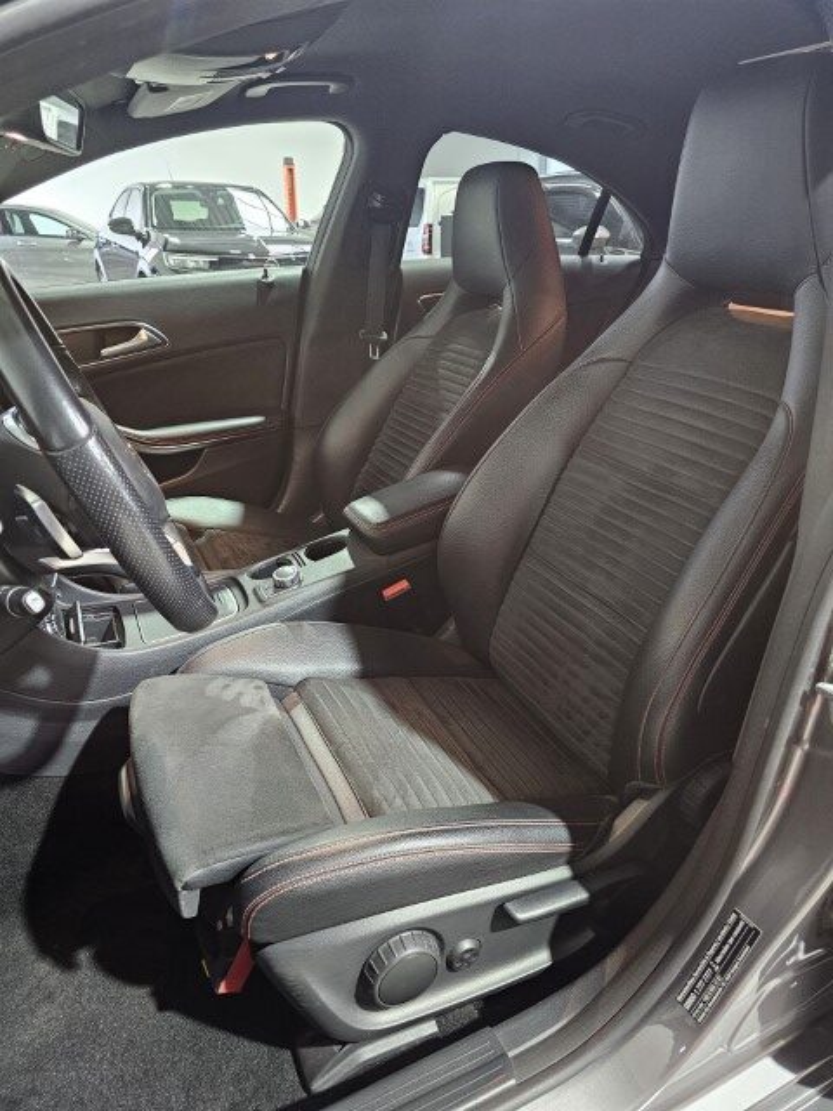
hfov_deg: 58.9
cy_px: 556
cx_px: 416
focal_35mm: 23
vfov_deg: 73.9
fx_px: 738
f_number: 1.7
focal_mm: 6.3
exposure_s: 1/33
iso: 500
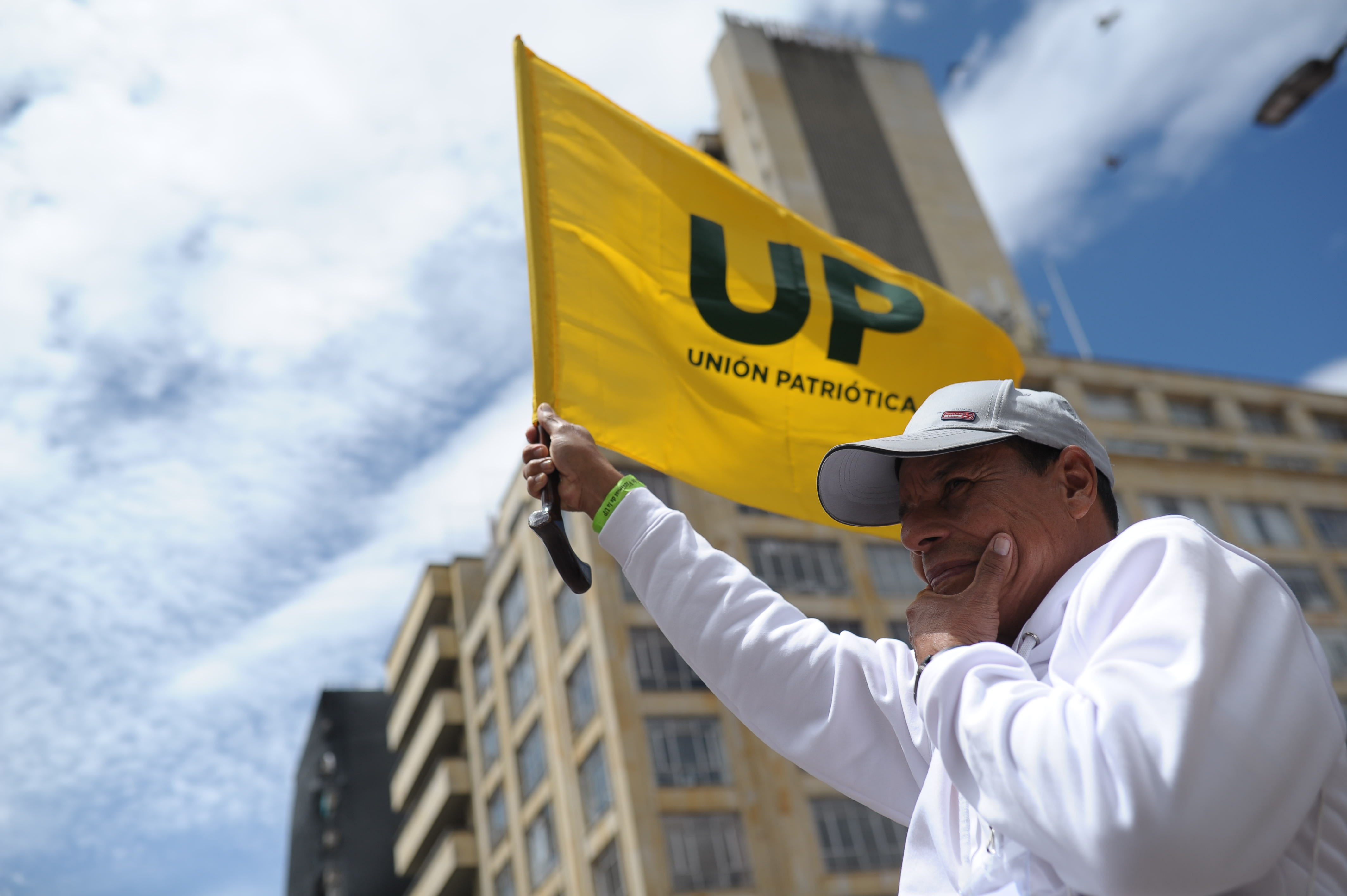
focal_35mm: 35
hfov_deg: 54.5
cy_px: 448
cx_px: 674
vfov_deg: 37.8
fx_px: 1309
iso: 200
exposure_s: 1/5000
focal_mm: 35
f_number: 2.8
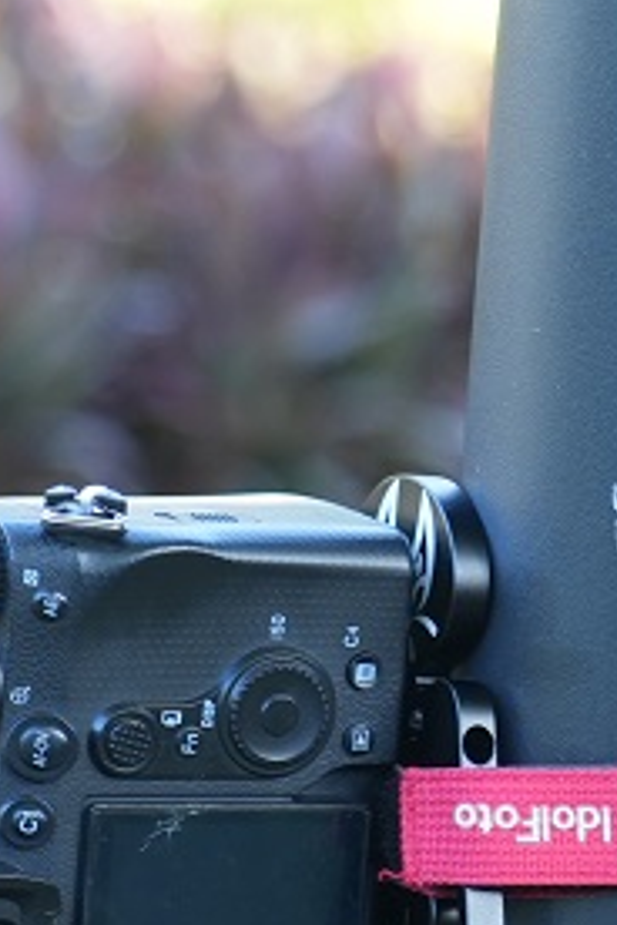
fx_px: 5707
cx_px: 191
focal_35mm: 222
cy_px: 697
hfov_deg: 6.2
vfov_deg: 9.3
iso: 640
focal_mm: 51
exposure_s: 1/125
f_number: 4
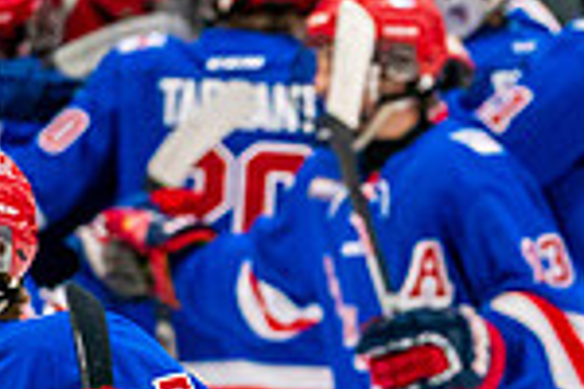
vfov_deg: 1.5
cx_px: 300
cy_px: 340
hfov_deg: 2.2
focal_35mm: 927
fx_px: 15037
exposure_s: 1/1250
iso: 3200
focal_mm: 200
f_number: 2.8
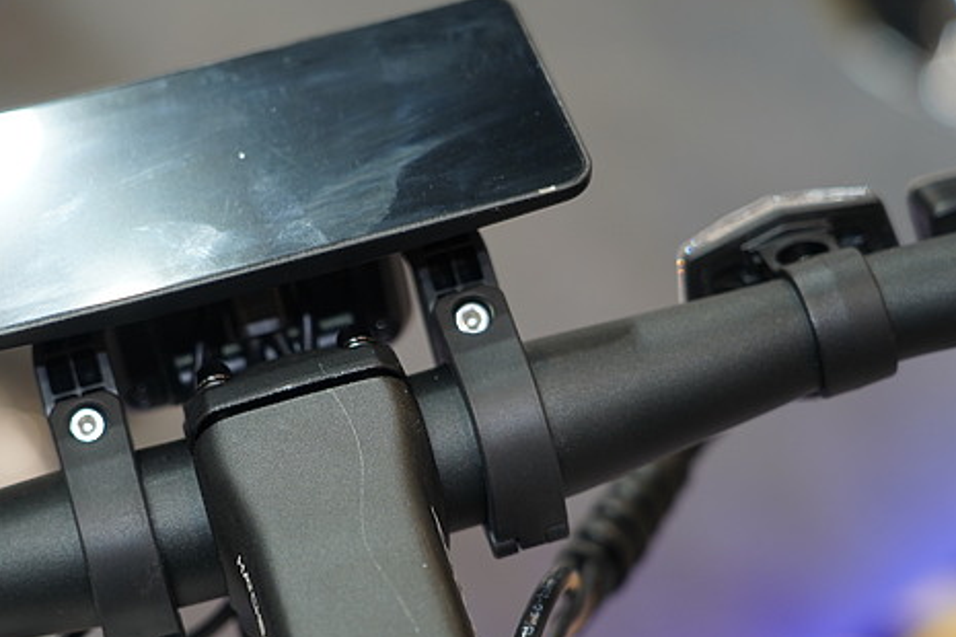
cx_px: 325
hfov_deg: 18.7
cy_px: 378
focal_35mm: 109
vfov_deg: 12.6
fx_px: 2894
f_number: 4
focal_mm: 65
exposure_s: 1/80
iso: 640
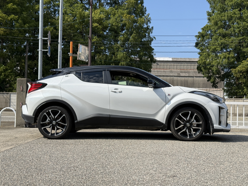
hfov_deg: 39.7
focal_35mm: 48
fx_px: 344
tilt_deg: +1.7
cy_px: 93
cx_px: 124
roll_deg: -1.3
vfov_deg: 30.3
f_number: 1.78
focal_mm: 6.76
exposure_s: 1/6024
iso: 64
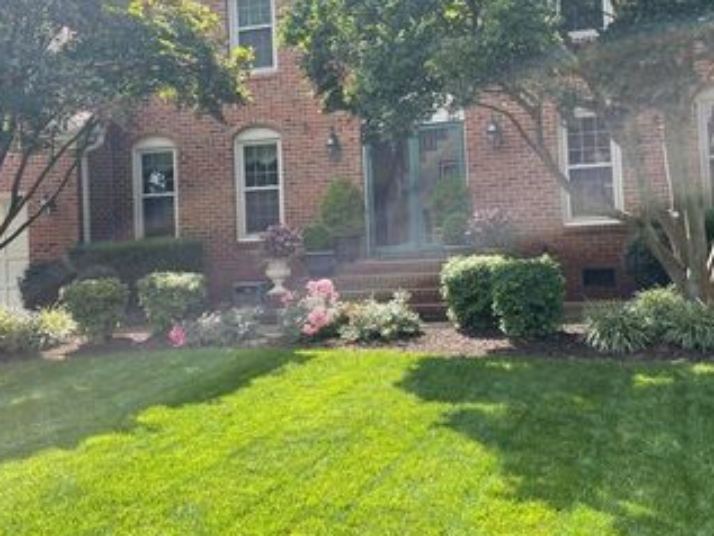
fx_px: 846
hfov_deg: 45.7
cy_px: 195
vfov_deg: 34.9
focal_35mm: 41
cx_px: 387
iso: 32
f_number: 1.6
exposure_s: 1/1062
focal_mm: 4.2
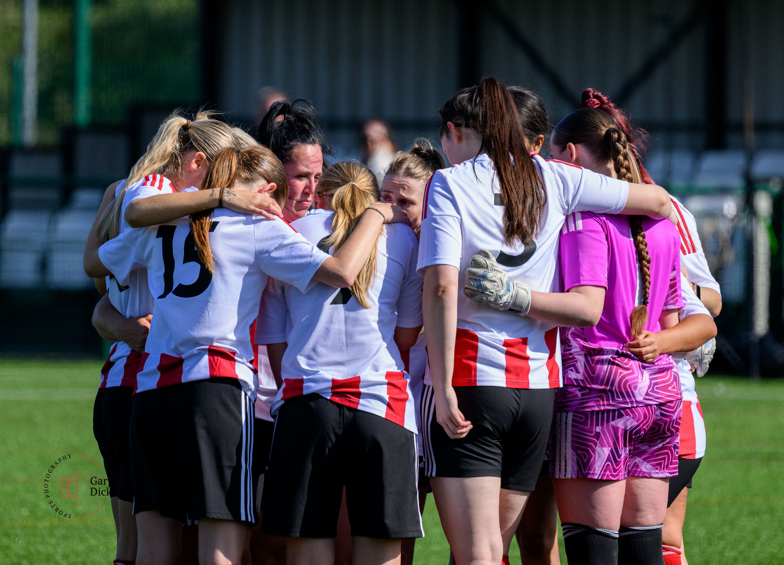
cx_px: 414
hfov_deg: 3.7
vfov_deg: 2.7
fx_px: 11990
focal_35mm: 537
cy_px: 205
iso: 450
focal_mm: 400
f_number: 5.6
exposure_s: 1/1600
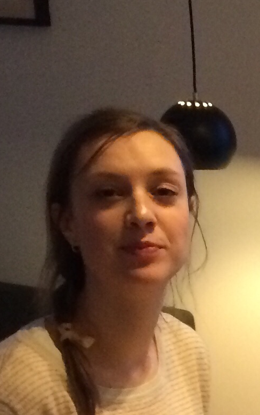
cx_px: 582
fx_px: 1507
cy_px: 487
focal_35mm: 133
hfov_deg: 9.1
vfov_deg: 15.2
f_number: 2.2
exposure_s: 1/24
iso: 320
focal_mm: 4.12
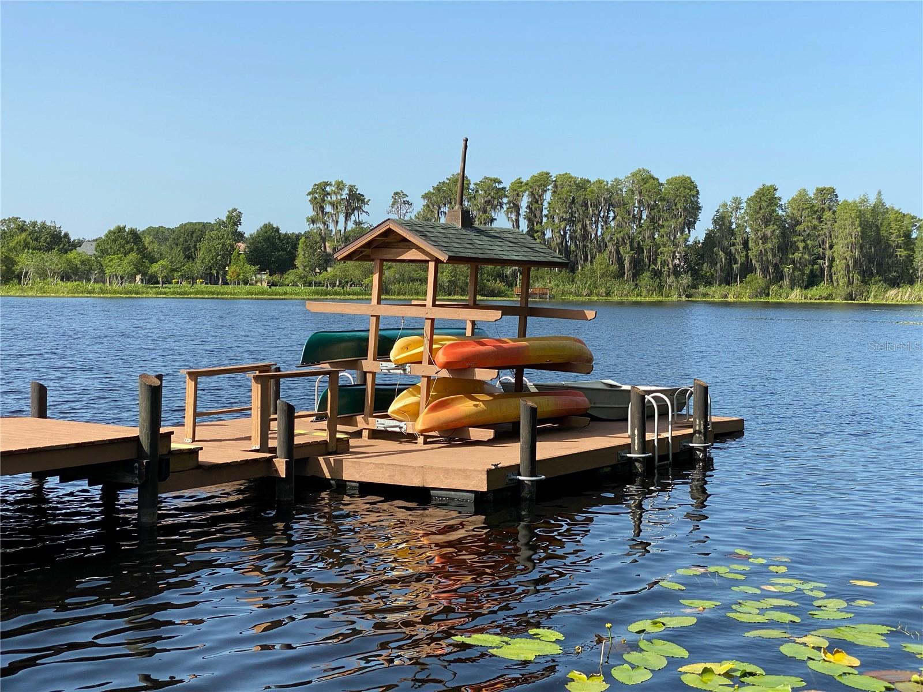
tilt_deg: -3.3
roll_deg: -0.7
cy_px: 346
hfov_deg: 36.8
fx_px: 1387
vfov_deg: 28.0
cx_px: 462
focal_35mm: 52
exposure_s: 1/1295
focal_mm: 6
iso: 20
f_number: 2
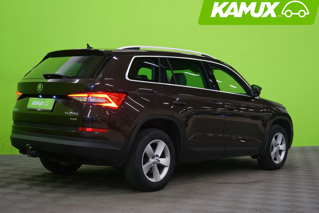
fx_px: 470
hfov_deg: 37.5
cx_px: 154
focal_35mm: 53
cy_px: 101
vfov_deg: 25.5
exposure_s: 1/8
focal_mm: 48
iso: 400
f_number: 5
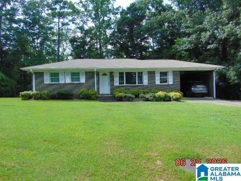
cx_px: 120
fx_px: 174
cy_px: 90
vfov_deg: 54.9
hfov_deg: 69.4
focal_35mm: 25
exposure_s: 1/320
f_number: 3
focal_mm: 4.5
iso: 80
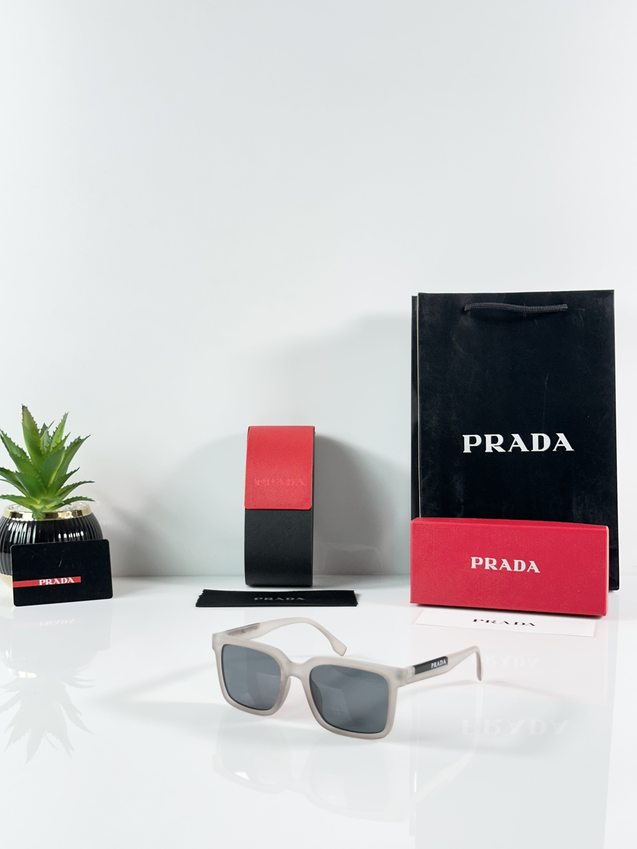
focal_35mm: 48
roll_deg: -0.5
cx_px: 318
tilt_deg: -4.7
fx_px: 1178
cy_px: 424
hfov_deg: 30.3
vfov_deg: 39.7
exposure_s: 1/100
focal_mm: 6.86
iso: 80
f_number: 1.78
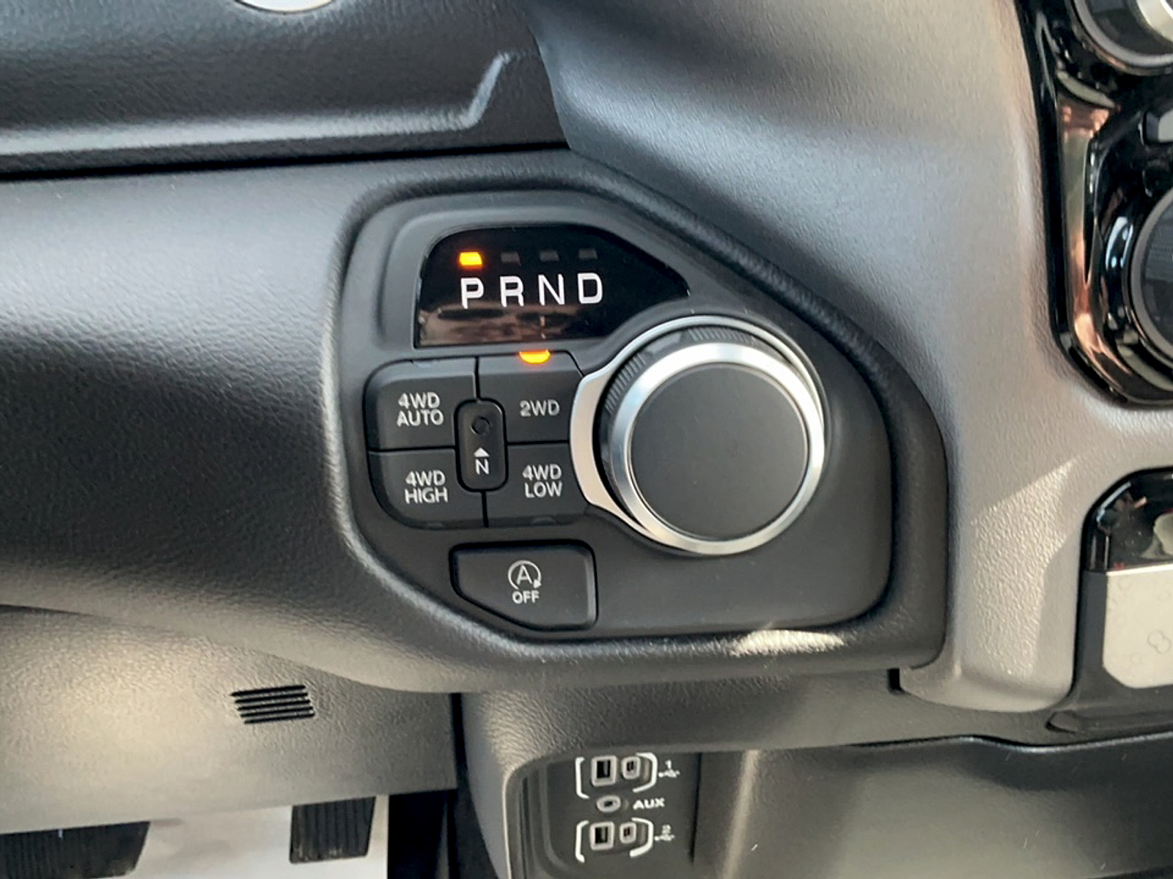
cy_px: 440
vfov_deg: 46.8
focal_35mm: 30
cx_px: 586
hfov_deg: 60.0
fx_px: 1017
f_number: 1.8
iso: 125
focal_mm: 3
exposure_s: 1/60
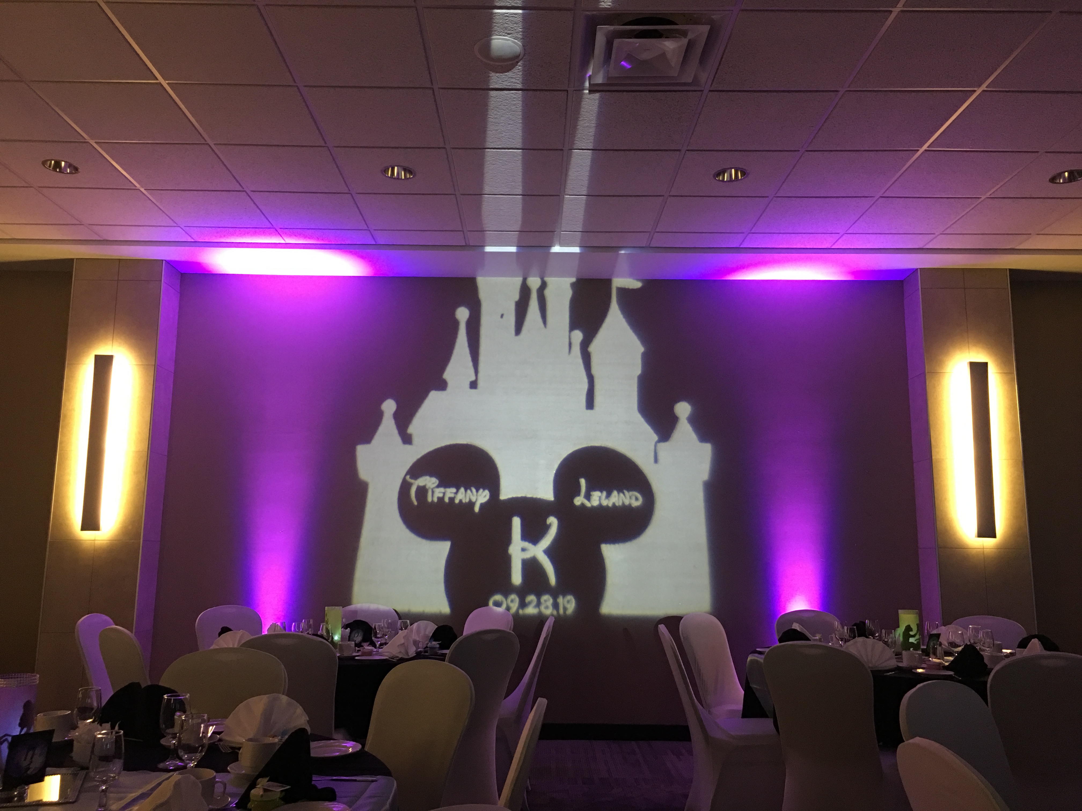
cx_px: 541
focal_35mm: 29
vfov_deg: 48.2
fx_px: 906
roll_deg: -1.5
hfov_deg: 61.7
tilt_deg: +9.7
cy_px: 406
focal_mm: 4.15
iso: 100
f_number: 2.2
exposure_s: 1/15
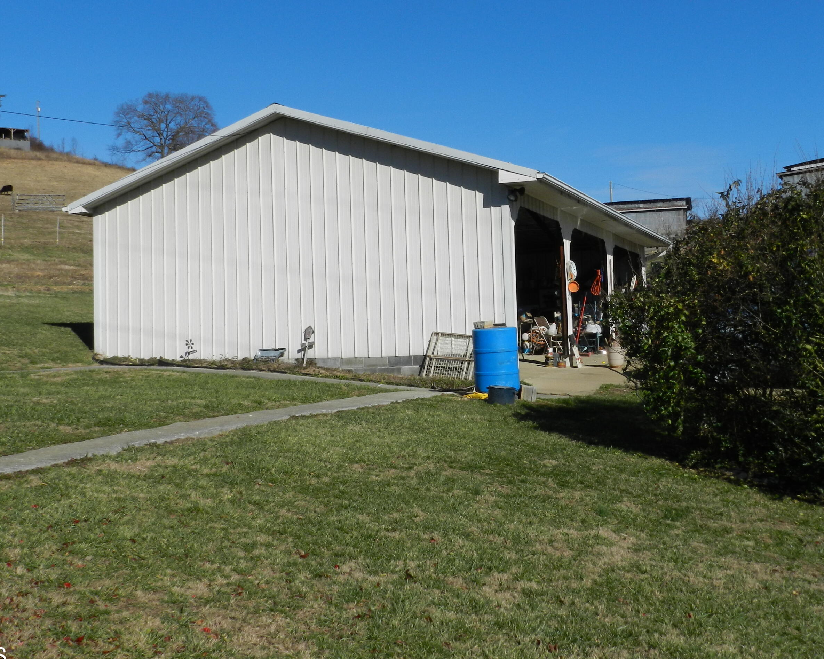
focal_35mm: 47
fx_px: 1146
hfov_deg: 39.5
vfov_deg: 32.1
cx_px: 433
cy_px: 300
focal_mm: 6.7
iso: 160
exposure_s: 1/1250
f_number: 5.6
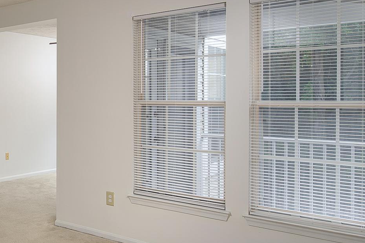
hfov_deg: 42.3
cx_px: 31
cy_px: 103
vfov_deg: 31.8
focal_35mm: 42
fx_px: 426
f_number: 9
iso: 320
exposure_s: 1/60
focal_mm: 19
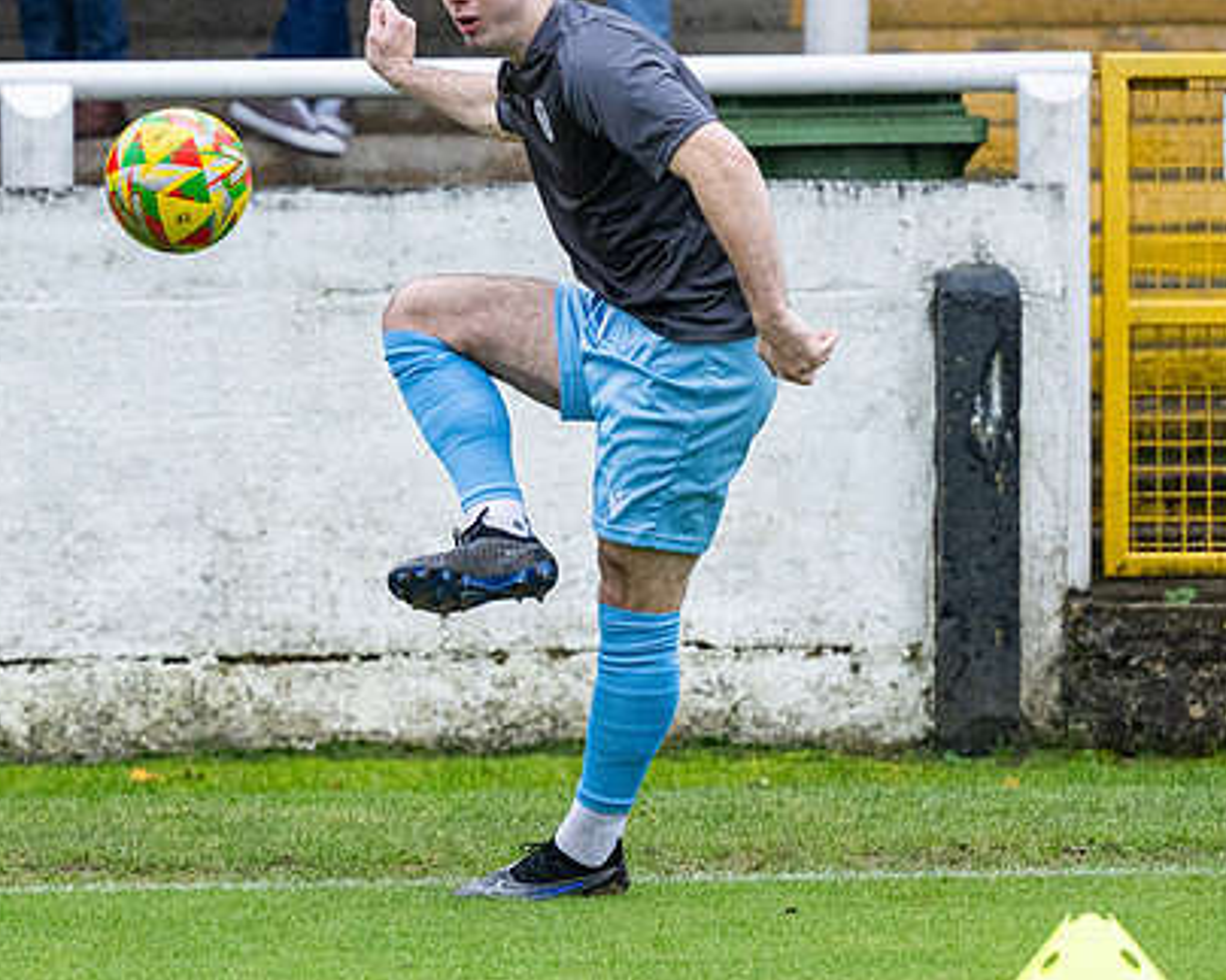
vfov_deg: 3.4
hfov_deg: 4.3
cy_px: 434
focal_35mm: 451
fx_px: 16361
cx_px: 394
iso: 1000
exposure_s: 1/800
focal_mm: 145
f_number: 2.8
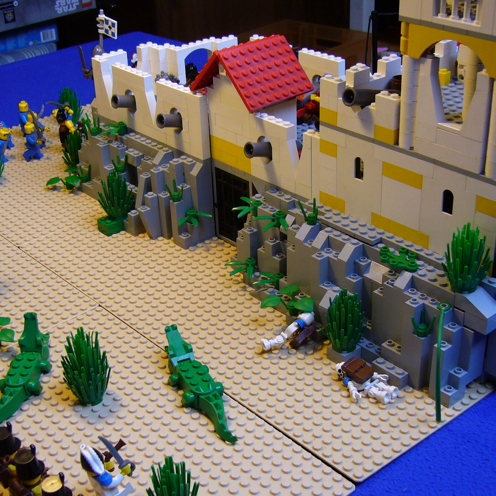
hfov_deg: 32.8
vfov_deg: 32.7
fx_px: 843
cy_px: 290
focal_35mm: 52
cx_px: 245
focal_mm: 5.8
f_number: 2.8
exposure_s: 1/40
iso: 100
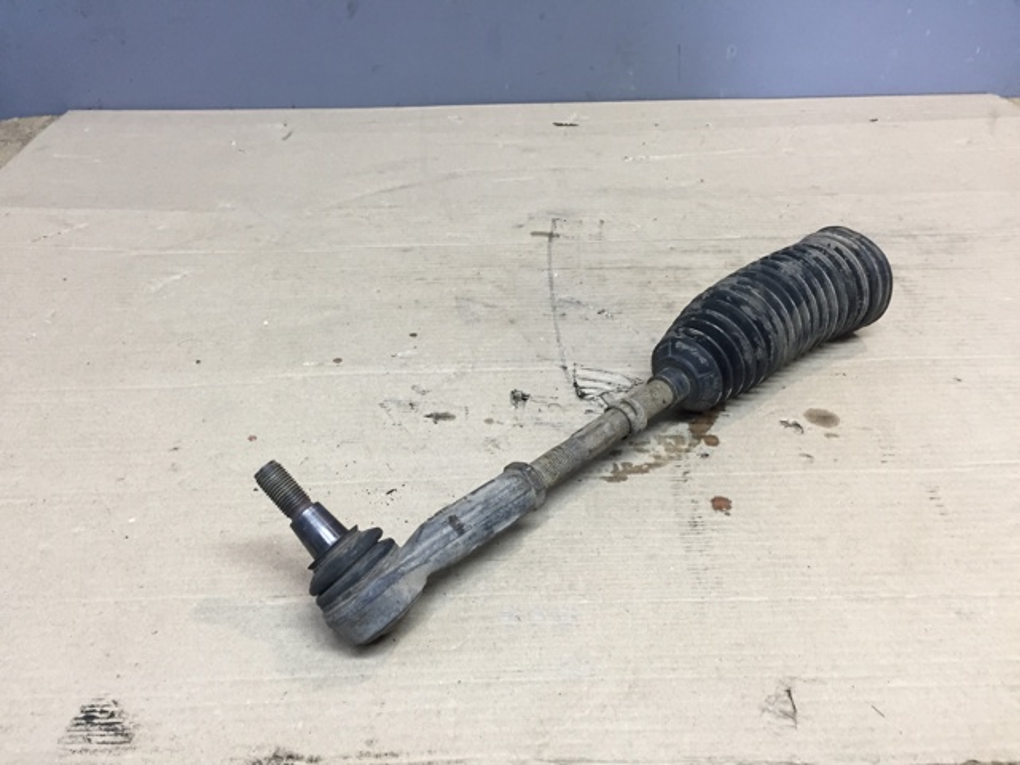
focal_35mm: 29
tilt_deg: -37.8
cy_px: 382
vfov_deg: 48.2
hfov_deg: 61.7
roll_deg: -1.5
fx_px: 855
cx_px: 510
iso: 64
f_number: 2.2
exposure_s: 1/33
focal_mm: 4.15
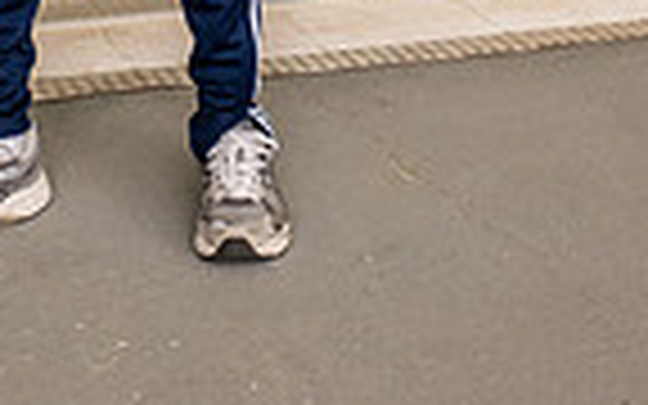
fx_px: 2243
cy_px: -531
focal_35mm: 127
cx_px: 68
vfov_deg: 9.3
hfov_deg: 16.2
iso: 640
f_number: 7.1
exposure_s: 1/250
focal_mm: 40
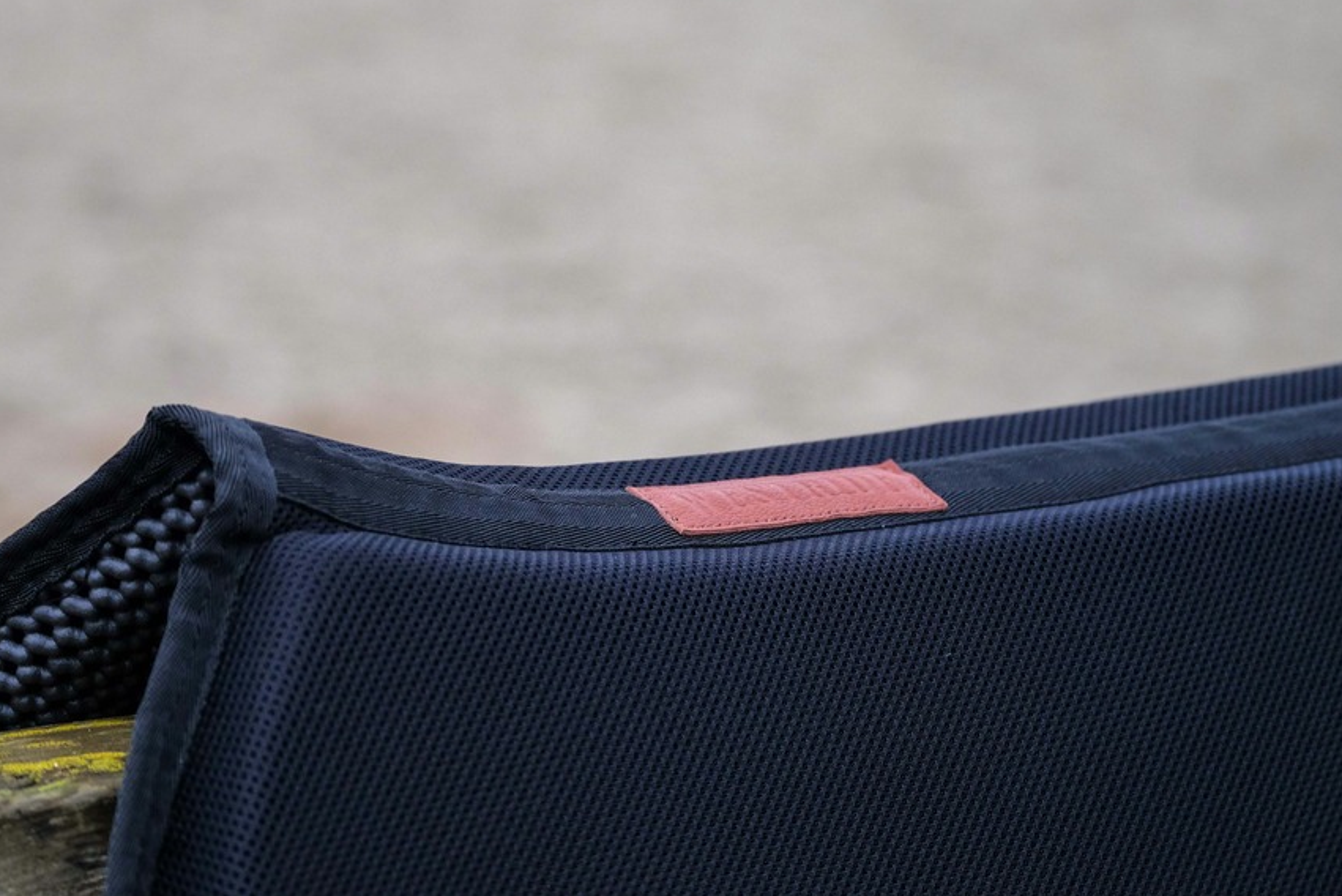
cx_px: 665
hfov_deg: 13.9
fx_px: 5519
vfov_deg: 9.3
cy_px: 370
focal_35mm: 148
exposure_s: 1/180
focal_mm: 82.2
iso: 800
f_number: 4
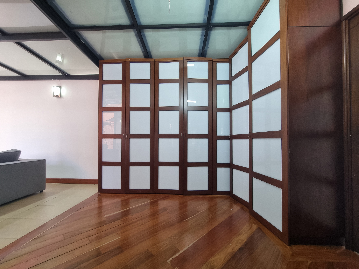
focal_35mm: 13
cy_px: 134
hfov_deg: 106.2
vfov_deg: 89.9
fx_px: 135
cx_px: 180
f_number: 2.2
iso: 250
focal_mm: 2.2
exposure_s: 1/60
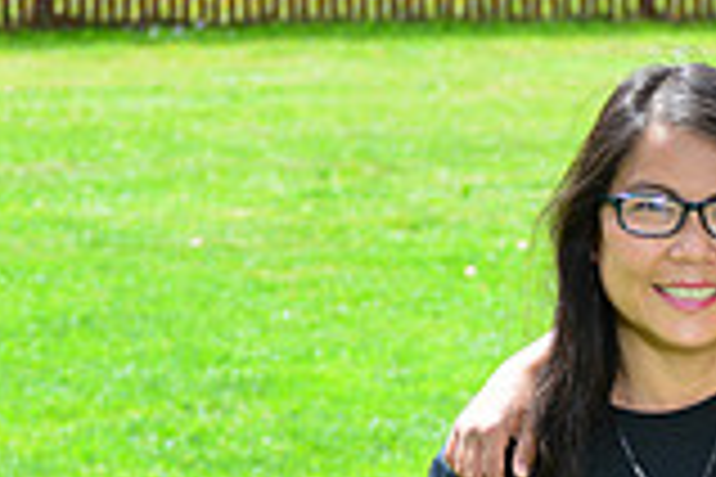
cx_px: 1157
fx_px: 5807
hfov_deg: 6.9
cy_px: 740
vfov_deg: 4.7
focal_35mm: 292
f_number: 8
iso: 200
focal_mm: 80
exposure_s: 1/200
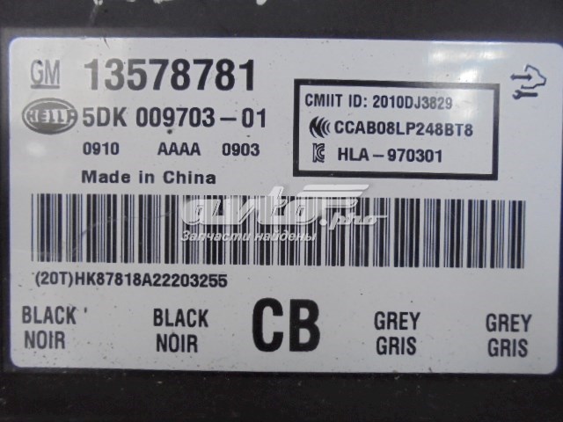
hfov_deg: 67.3
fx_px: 423
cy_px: 211
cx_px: 282
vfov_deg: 53.1
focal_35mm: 26
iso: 400
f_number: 3.5
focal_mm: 4.6
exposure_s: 1/25
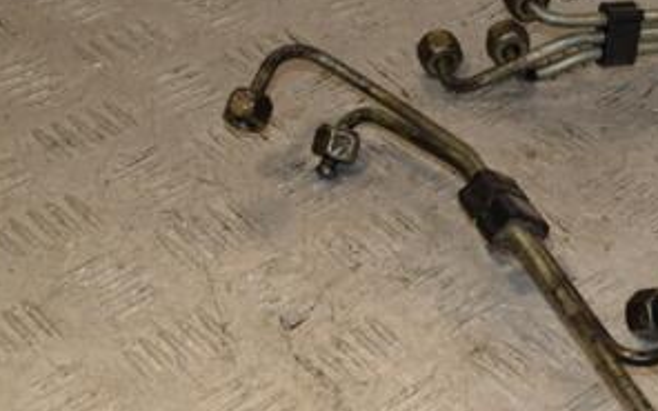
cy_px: 144
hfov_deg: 16.5
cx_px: 642
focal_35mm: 124
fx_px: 2224
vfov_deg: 10.6
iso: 800
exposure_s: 1/200
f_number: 9
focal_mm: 40
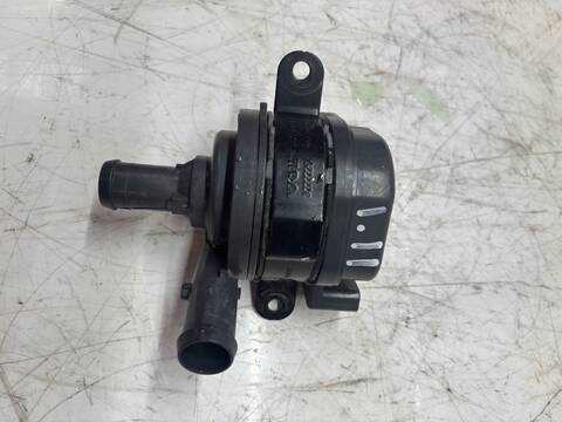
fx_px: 422
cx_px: 281
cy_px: 211
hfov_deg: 67.3
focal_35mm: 26
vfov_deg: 53.1
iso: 80
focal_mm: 5.96
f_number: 1.6
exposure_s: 1/100
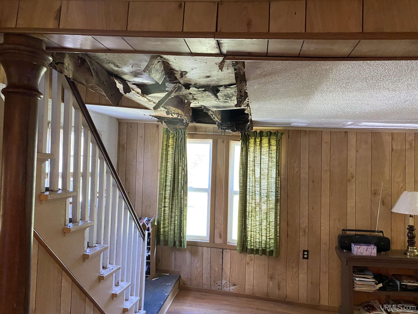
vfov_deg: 53.1
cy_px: 157
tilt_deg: +2.7
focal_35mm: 26
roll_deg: -1.6
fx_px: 314
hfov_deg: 67.3
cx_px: 209
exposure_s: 1/60
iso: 500
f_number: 1.8
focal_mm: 4.25
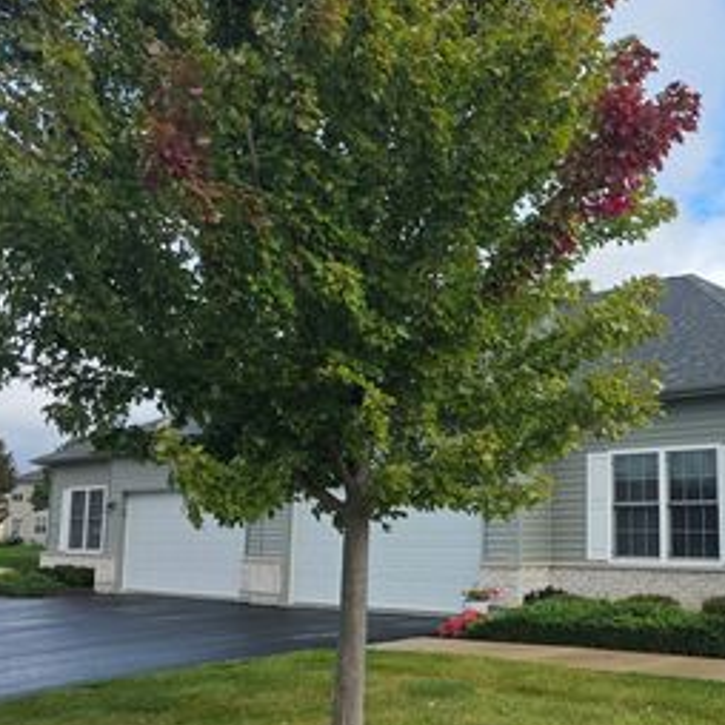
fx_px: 948
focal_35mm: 40
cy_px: 392
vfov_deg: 41.8
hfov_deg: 39.9
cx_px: 597
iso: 80
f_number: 1.7
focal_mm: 6.3
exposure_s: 1/4539
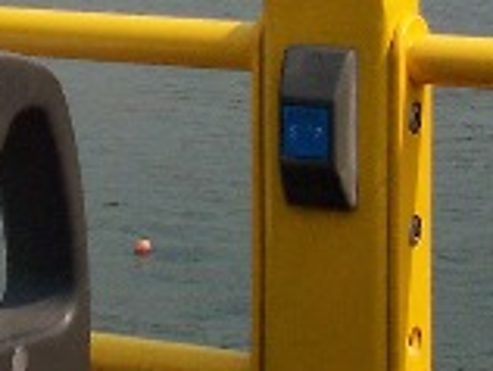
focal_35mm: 192
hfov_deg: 10.2
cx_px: 78
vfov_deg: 7.5
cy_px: -337
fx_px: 2739
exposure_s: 1/700
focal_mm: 8
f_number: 4.8
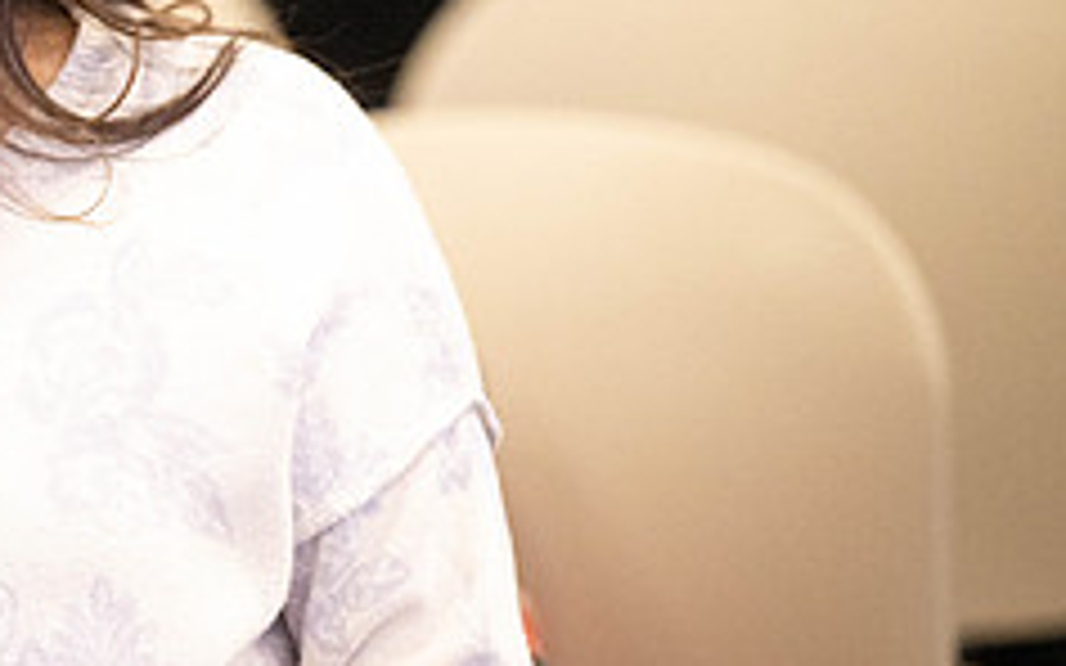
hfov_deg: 4.2
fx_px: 14464
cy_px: 29
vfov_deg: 2.6
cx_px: 54
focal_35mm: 498
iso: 8000
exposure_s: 1/250
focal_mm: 200
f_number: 2.8
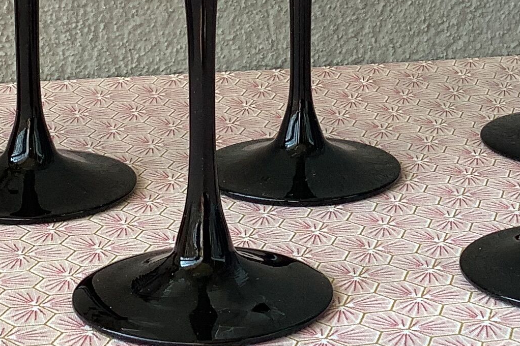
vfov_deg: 13.1
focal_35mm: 103
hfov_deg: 19.8
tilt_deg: -8.5
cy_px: -28
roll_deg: -0.4
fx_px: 1487
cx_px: 324
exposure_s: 1/120
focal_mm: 3.3
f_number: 2.4
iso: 32
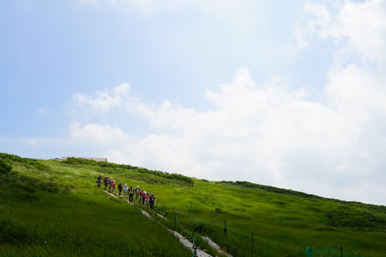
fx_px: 332
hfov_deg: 60.3
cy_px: 128
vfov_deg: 42.3
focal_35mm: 31
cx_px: 193
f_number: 11
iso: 100
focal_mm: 21
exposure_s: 1/200
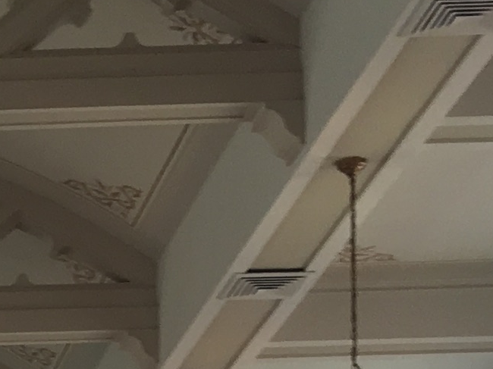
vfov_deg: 7.4
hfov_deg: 10.2
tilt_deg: +3.3
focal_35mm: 180
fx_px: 2563
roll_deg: -0.8
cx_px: -495
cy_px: 1038
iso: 25
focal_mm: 4.15
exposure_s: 1/40
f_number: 2.2
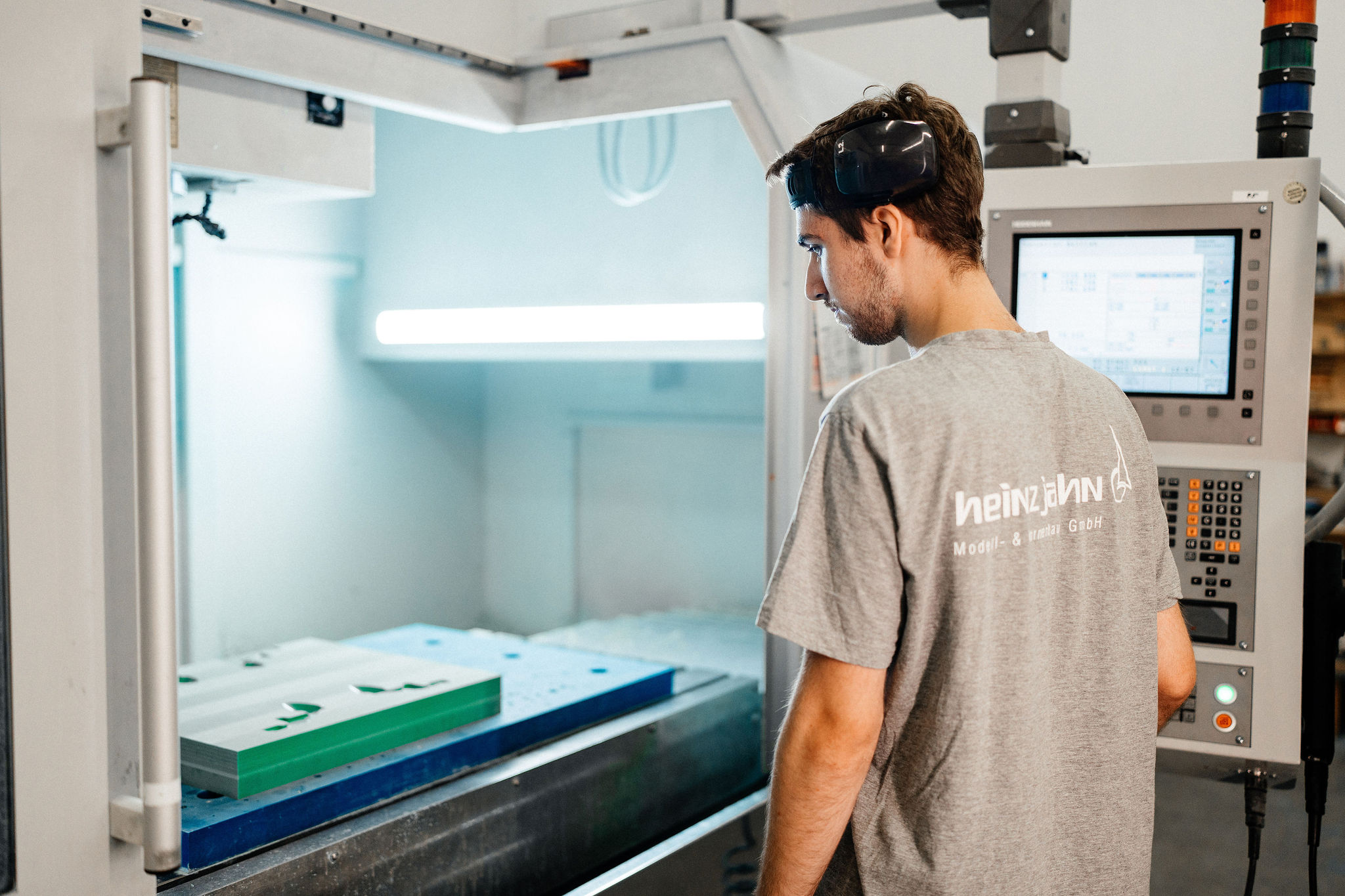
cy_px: 448
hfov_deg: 54.4
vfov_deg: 37.8
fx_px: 1307
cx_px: 672
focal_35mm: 35
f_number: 1.4
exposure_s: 1/400
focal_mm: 35
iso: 500
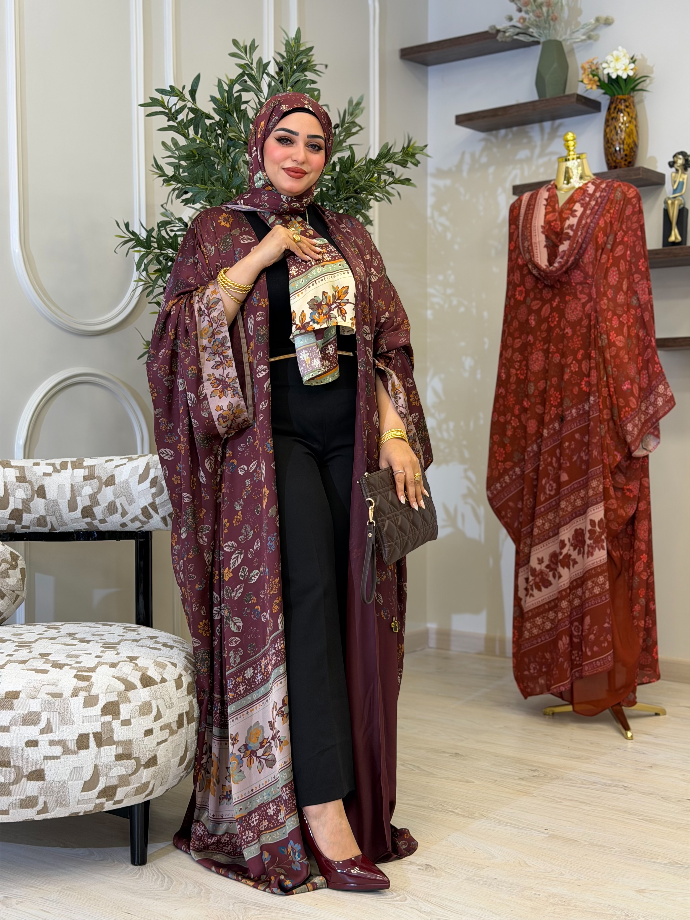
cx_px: 345
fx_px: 1276
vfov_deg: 39.7
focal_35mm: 48
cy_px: 460
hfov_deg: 30.3
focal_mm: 6.76
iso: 50
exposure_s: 1/121
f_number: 1.78
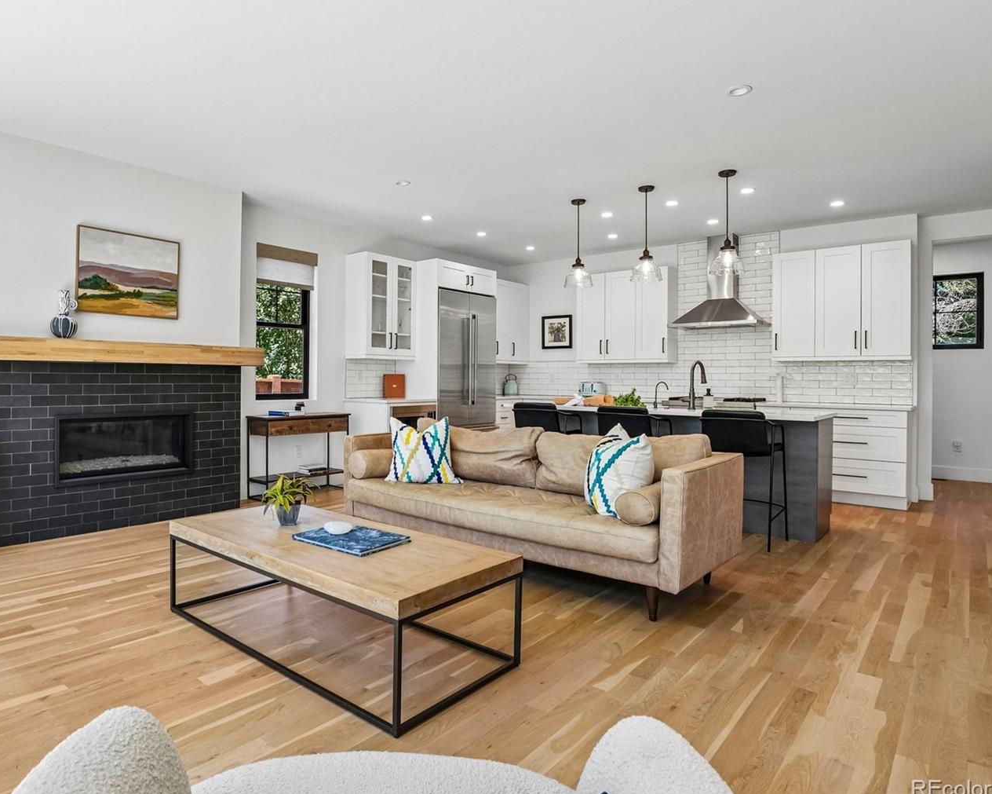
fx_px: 575
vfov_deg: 69.2
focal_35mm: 20
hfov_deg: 80.8
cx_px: 410
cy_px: 386
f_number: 8
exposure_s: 1/30
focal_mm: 11
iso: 125
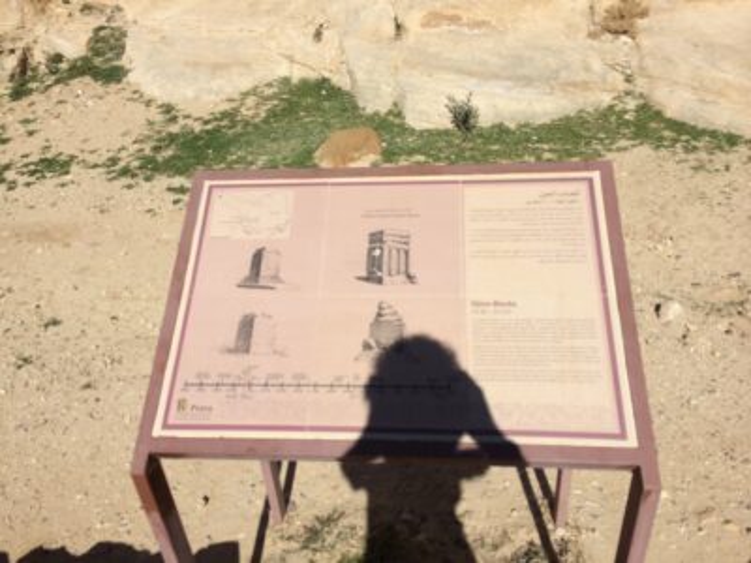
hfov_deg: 60.0
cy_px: 282
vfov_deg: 46.8
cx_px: 376
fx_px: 651
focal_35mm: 30
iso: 32
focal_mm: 4.12
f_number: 2.2
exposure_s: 1/4566
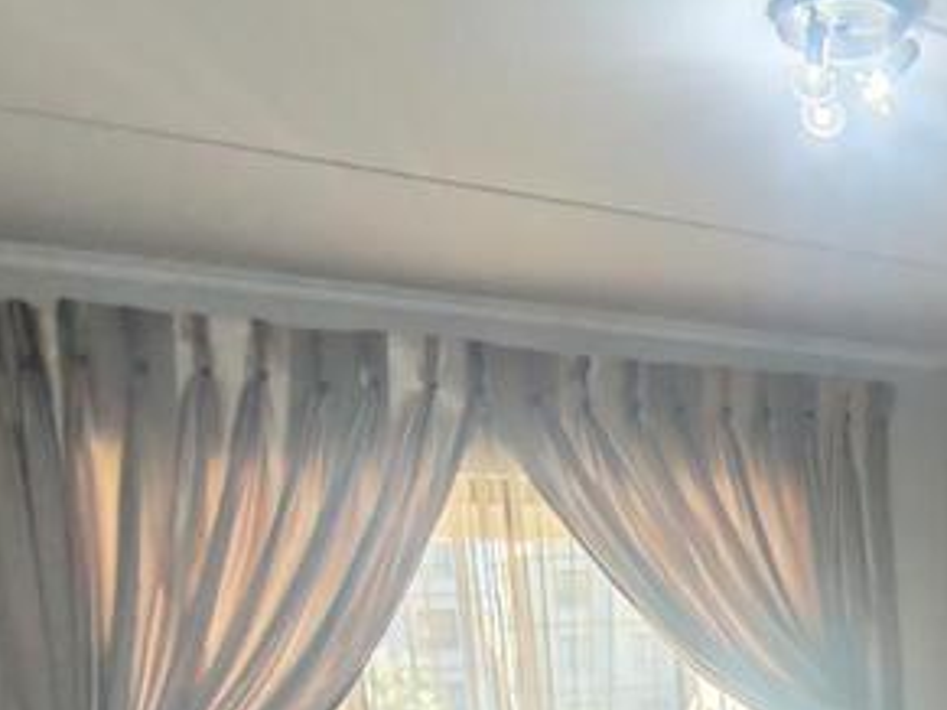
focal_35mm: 44
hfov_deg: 38.6
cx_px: 924
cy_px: 863
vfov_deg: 28.4
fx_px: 1203
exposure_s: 1/33
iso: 125
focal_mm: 1.96
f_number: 2.2
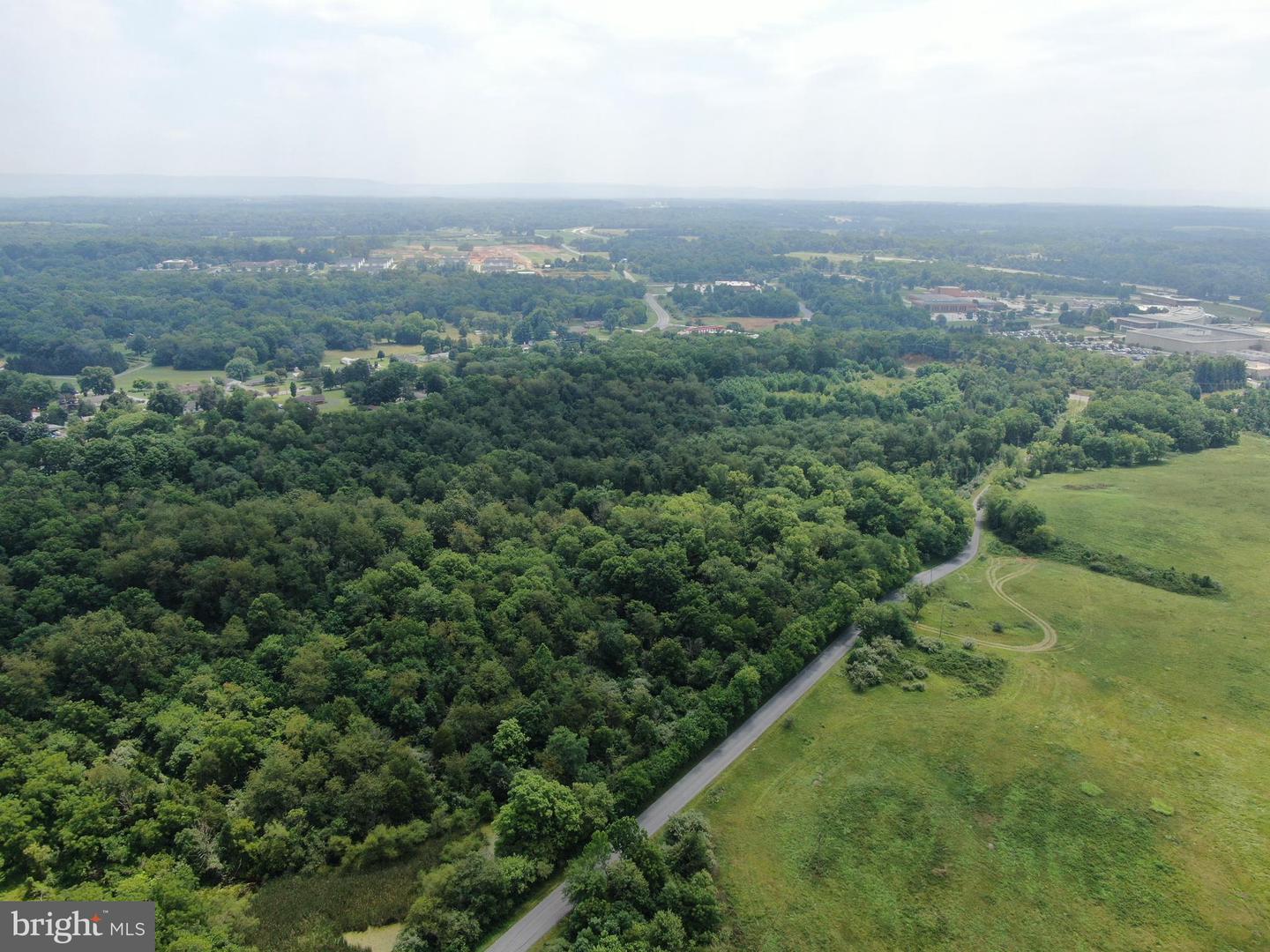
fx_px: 881
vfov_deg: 56.8
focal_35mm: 24
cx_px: 635
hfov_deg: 71.6
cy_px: 476
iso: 110
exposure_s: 1/1000
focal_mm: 4.39
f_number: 2.8
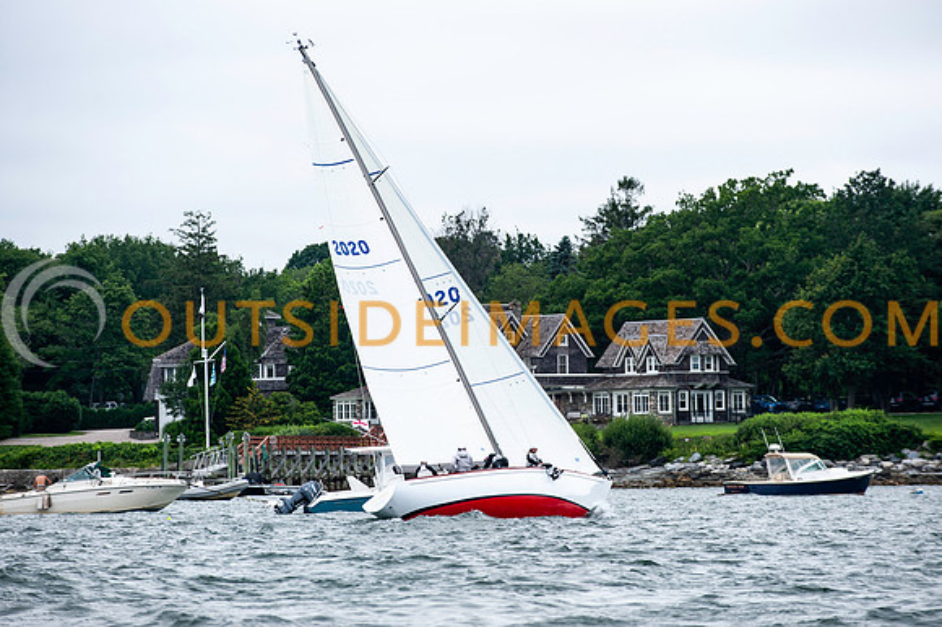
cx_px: 471
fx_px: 5350
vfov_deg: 6.7
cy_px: 314
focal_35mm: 205
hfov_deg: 10.1
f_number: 5
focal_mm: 200
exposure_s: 1/500
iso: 250
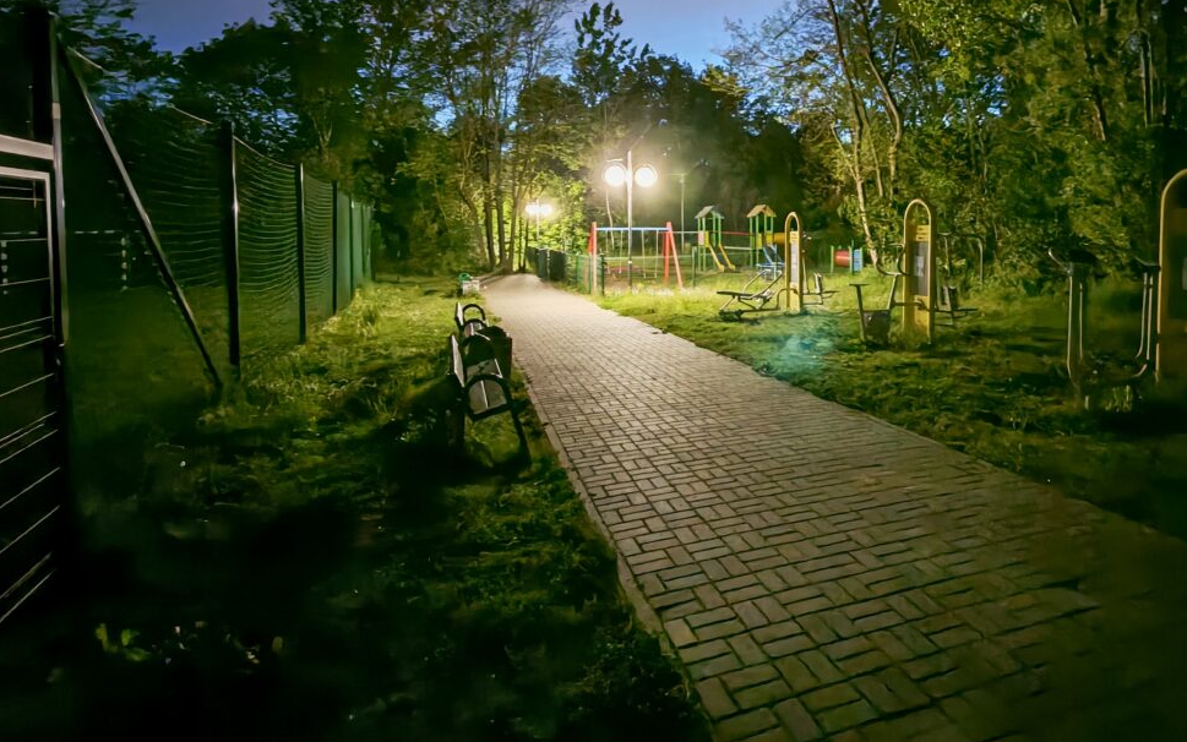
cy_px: 260
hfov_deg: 81.5
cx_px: 701
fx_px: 679
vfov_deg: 56.3
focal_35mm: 21
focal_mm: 1.96
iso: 3200
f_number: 2.2
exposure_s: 1/2.78
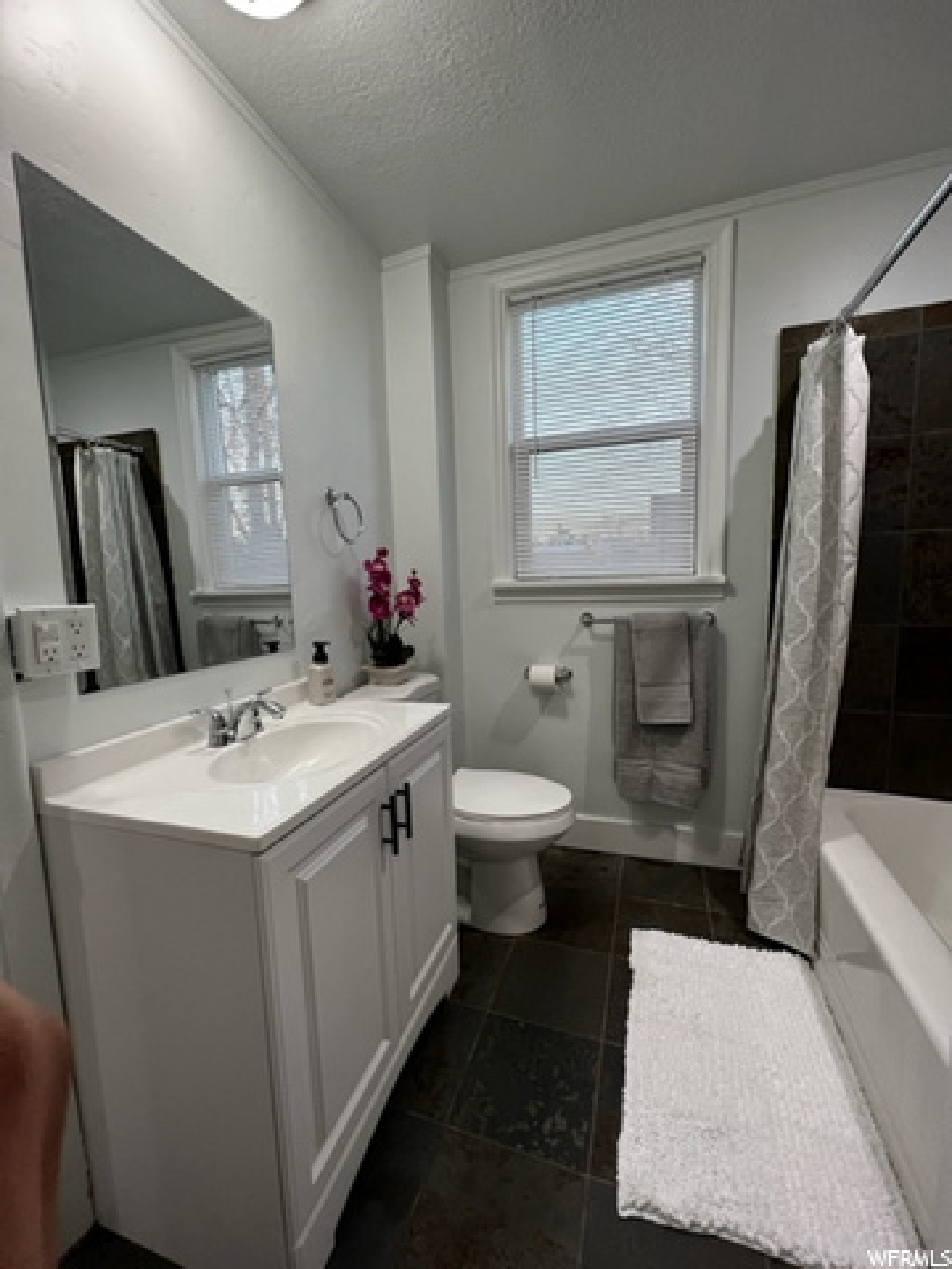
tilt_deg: -7.3
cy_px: 634
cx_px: 476
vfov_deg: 106.2
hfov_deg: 89.9
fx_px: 477
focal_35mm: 13
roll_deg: +1.5
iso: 160
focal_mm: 1.57
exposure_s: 1/120
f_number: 1.8
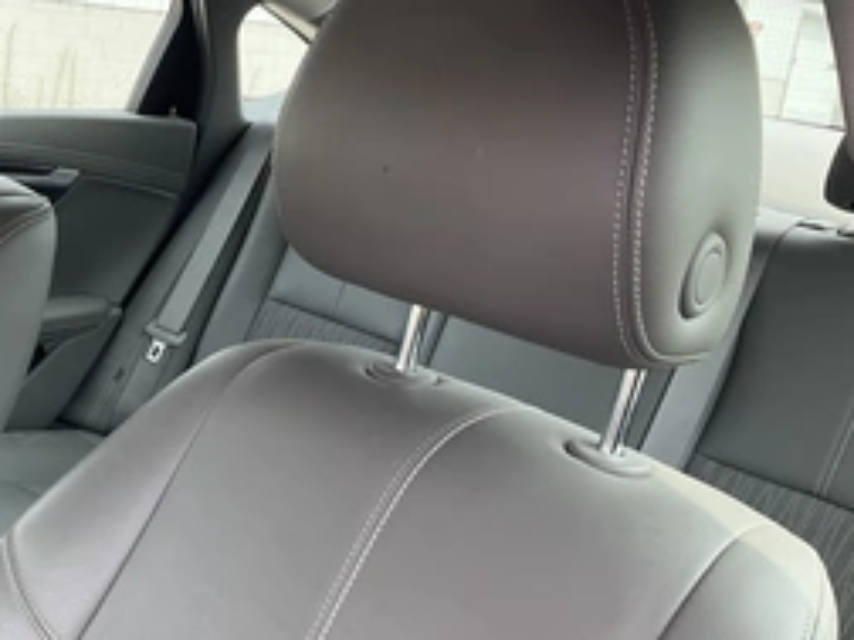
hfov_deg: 39.9
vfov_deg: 31.5
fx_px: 1135
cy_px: 345
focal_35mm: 46
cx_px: 193
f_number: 1.8
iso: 32
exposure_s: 1/150
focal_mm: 3
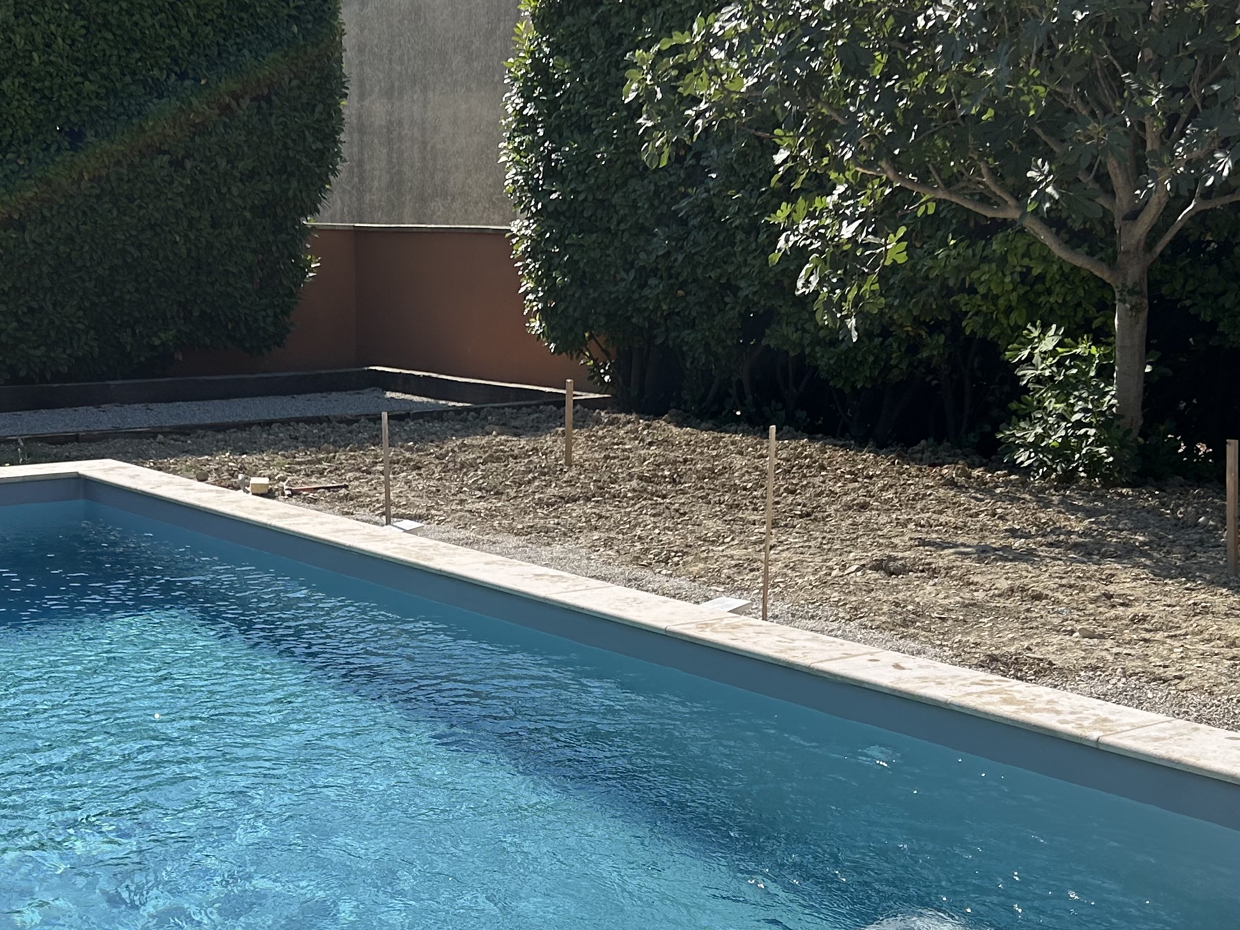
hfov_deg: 35.3
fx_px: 1934
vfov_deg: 26.8
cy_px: 641
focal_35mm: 54
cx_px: 445
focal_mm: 5.7
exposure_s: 1/5319
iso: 50
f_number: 1.5
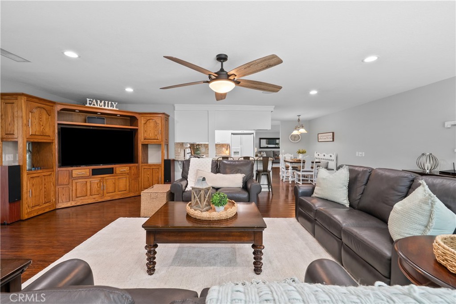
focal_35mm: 15
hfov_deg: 100.4
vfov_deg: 77.3
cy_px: 152
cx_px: 228
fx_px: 190
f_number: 10
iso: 100
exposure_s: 1/1.67
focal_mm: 15
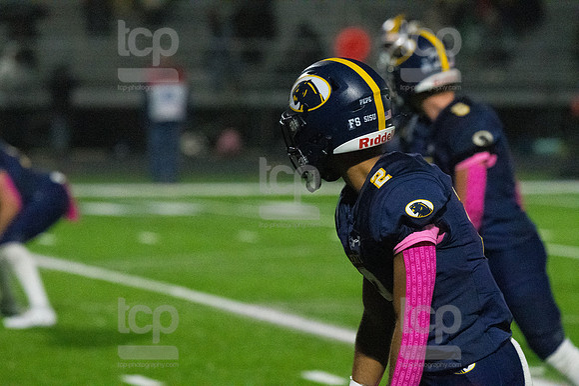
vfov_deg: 5.1
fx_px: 4340
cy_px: 193
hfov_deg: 7.6
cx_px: 290
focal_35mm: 270
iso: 8000
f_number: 4
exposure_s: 1/1600
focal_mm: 180
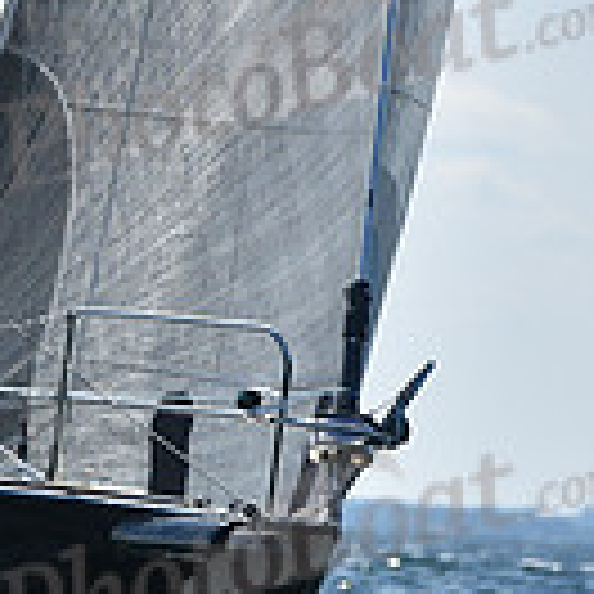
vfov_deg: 2.3
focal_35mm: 747
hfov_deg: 2.3
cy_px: 371
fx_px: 14502
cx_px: -230
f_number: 5
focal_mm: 200
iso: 250
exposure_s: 1/2500
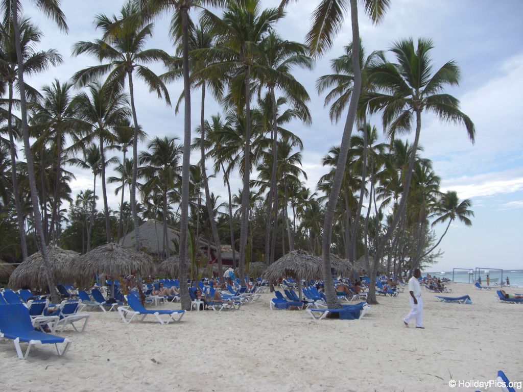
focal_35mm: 38
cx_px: 262
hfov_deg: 49.0
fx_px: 574
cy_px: 196
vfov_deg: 37.7
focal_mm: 6.2
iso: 64
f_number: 2.7
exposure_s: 1/500
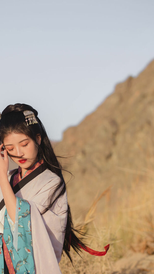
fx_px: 747
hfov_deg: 11.7
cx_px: 44
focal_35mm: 103
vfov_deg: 20.7
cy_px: 160
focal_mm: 70
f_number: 3.2
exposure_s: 1/500
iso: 100
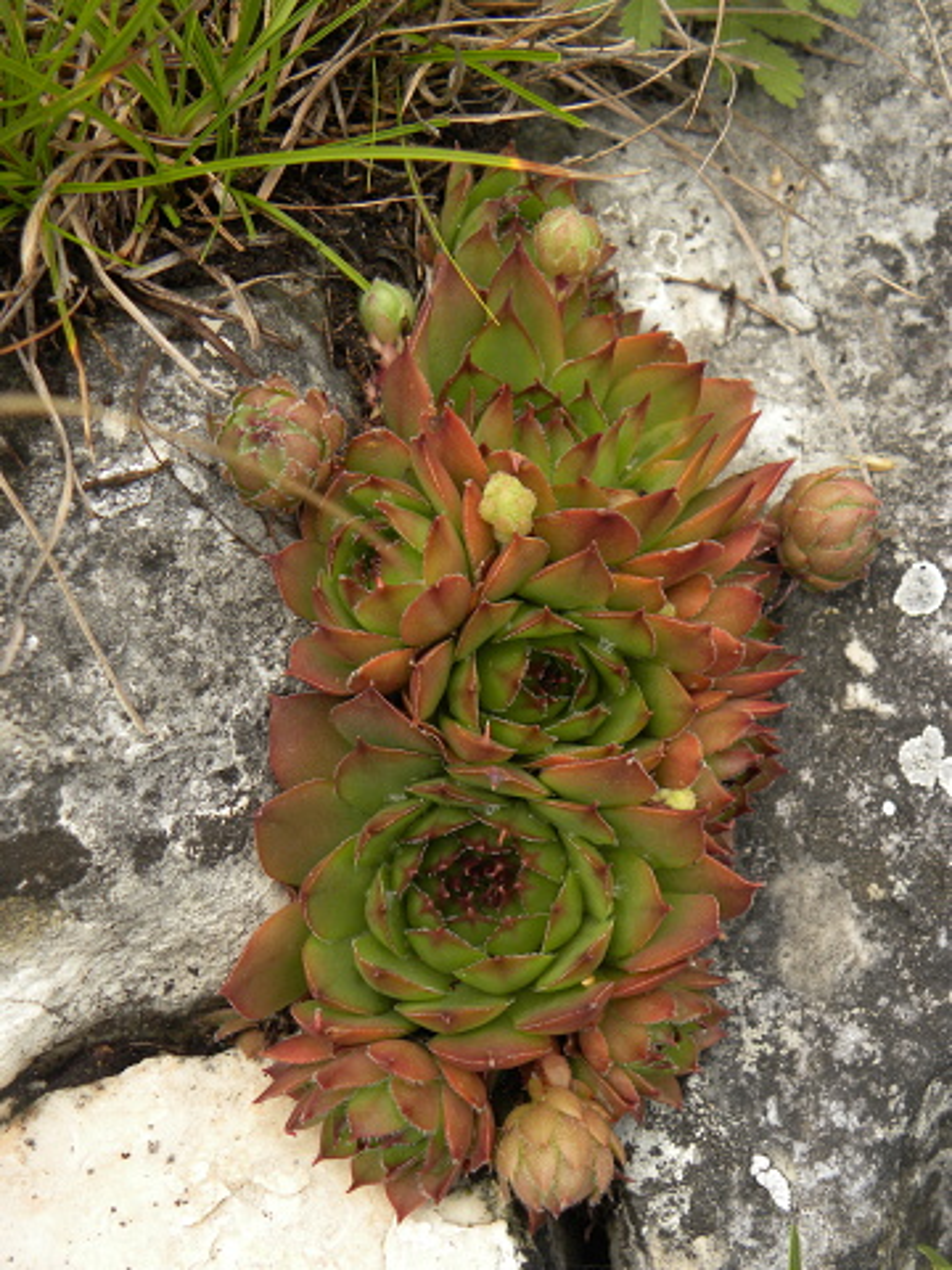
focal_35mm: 46
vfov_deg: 41.2
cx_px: 476
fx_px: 1687
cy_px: 635
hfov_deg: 31.5
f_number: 3.2
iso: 64
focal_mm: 8.2
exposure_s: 1/250
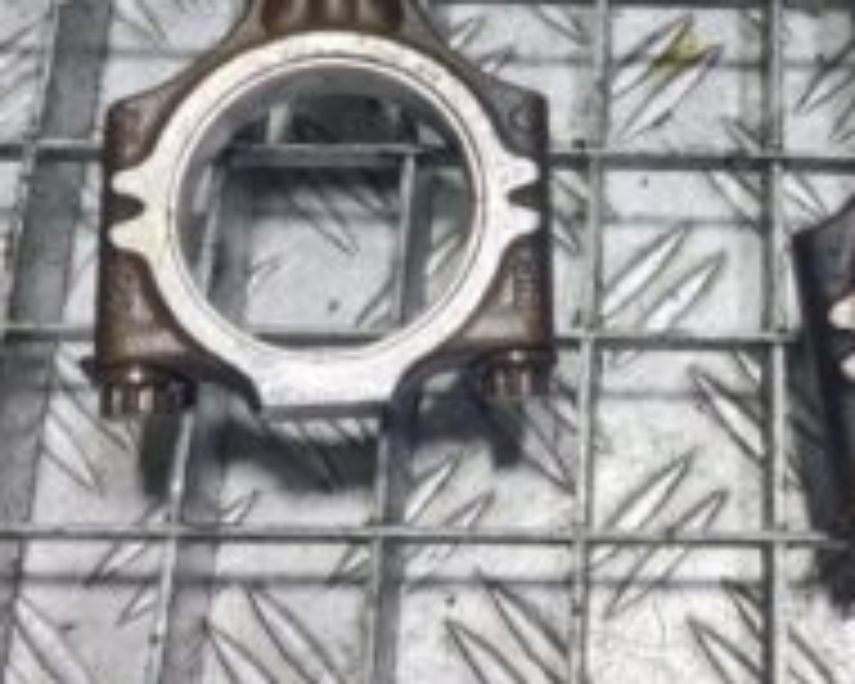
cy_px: -50
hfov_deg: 24.3
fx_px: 1948
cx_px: 702
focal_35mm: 77
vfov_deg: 19.2
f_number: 1.8
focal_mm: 5.23
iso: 100
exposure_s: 1/50
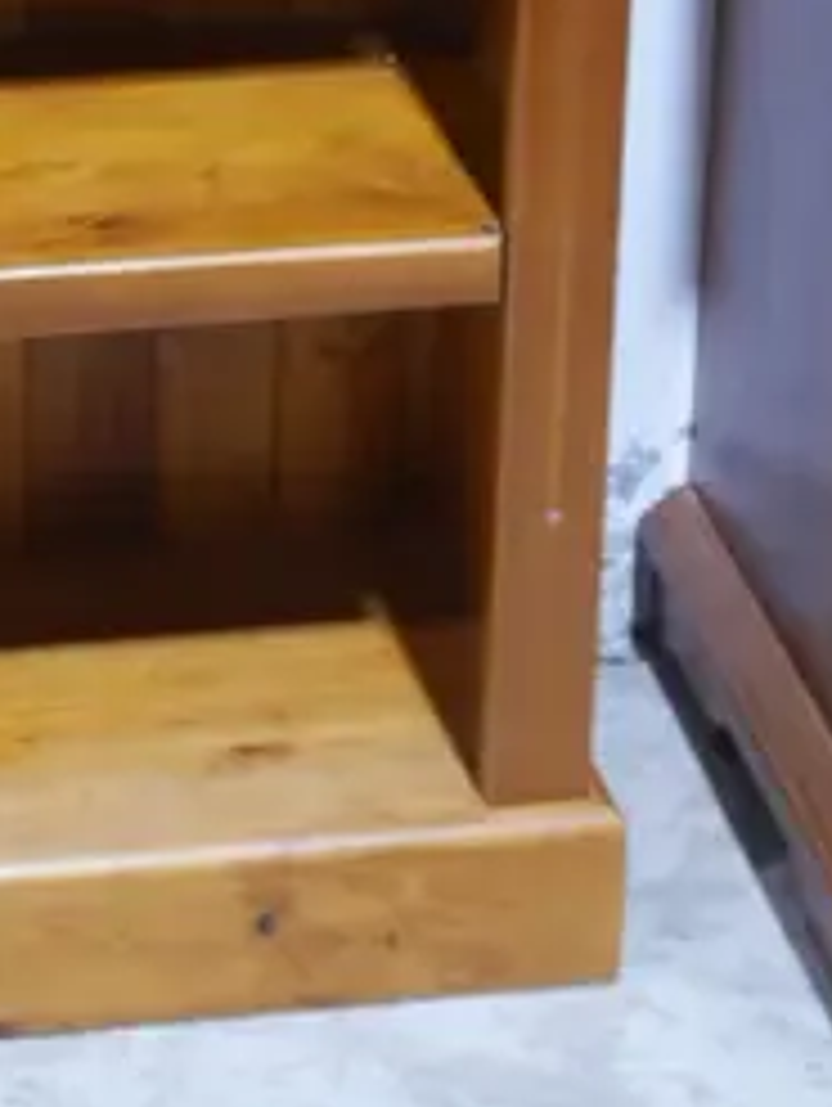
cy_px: -796
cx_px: -148
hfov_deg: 11.0
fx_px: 4255
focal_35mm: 133
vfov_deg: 13.5
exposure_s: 1/60
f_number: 3.6
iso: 800
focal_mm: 16
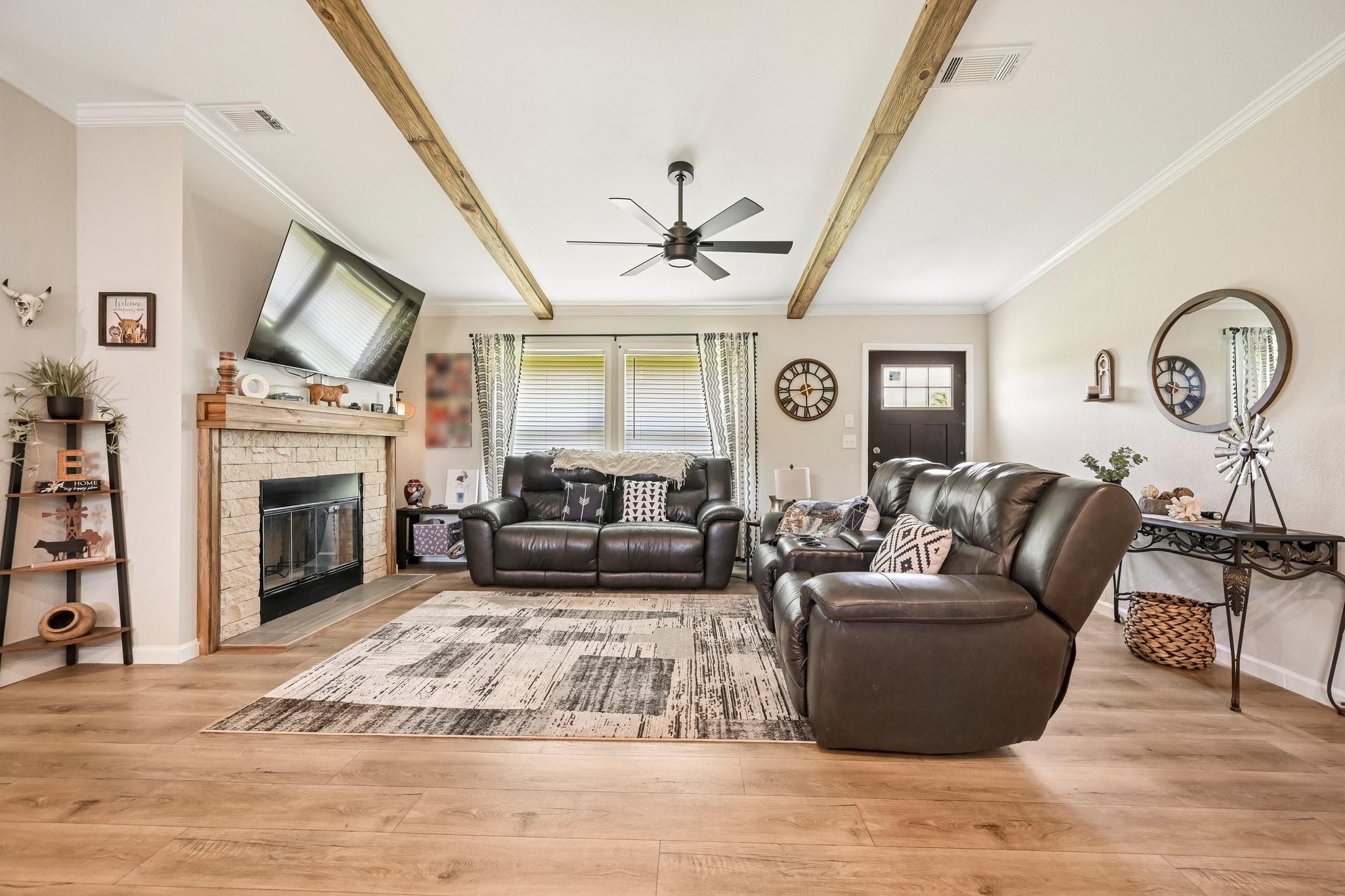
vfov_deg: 81.2
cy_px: 448
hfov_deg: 104.3
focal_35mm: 14
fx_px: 523
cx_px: 672
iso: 250
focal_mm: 14
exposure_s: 1/6
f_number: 9
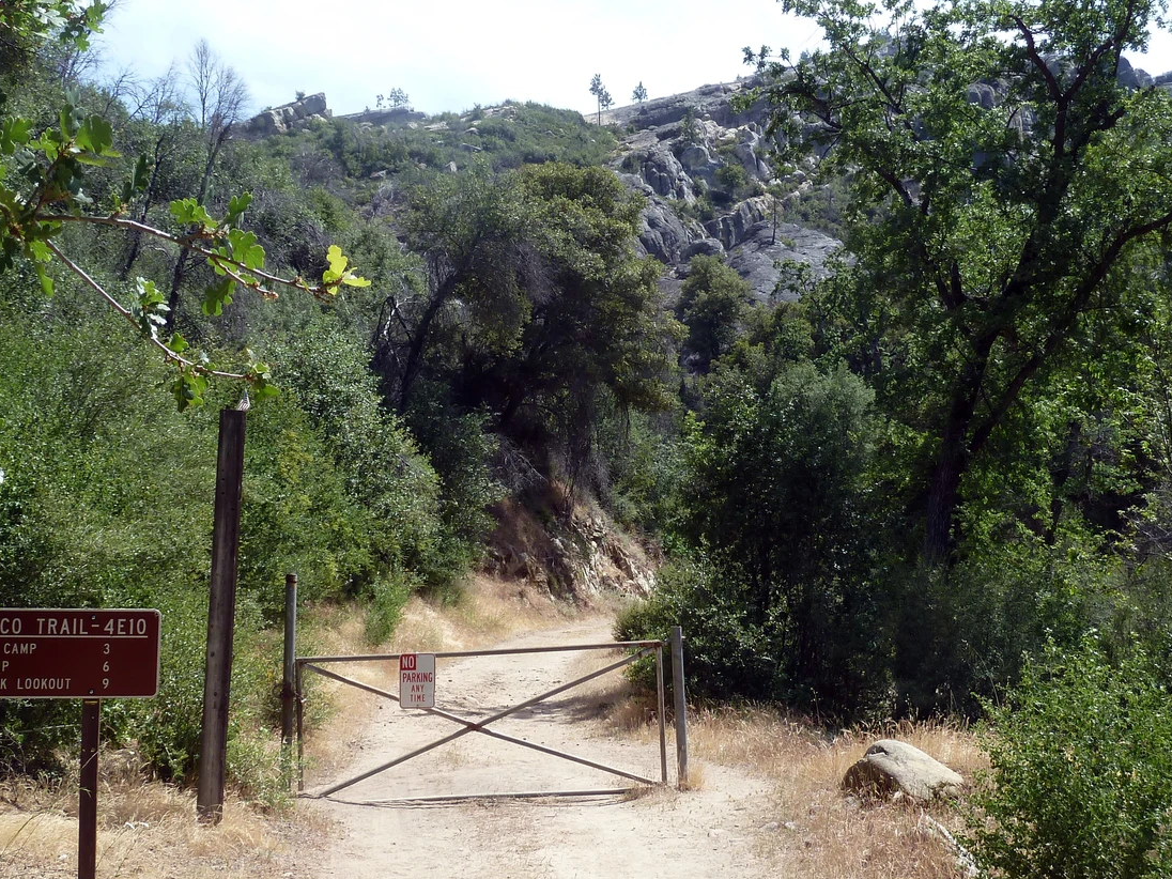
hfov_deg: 41.2
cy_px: 388
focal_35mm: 46
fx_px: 1557
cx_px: 558
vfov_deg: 31.5
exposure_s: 1/320
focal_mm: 5.7
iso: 80
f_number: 4
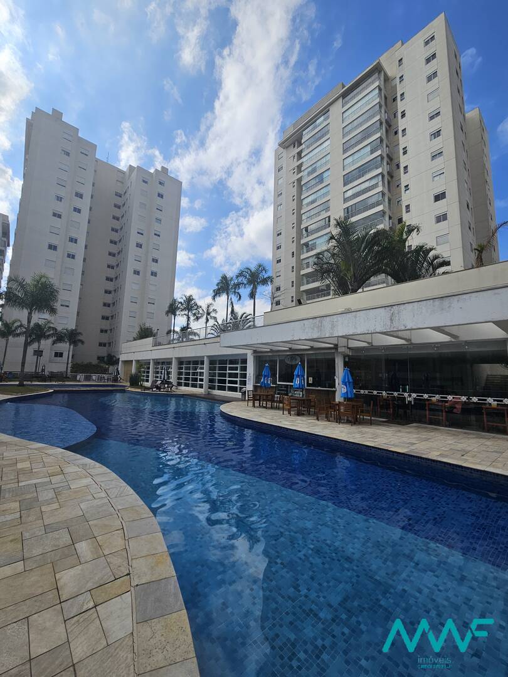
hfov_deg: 89.9
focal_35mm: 13
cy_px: 338
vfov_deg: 106.2
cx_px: 254
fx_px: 254
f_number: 2.2
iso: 50
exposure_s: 1/2752
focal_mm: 2.2
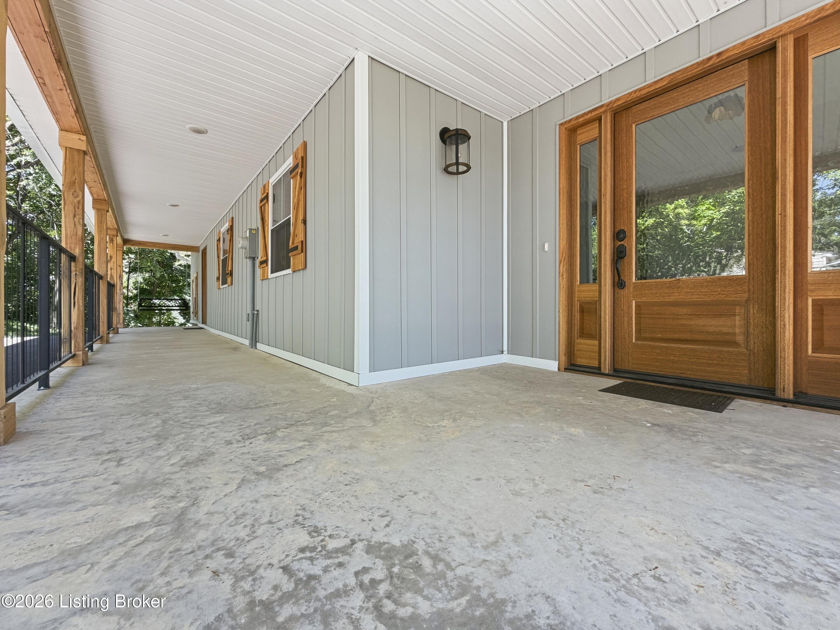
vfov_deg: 85.7
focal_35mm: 14
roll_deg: -0.3
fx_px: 340
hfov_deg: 102.1
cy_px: 315
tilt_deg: -1.6
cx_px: 420
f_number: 2.2
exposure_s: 1/122
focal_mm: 2.2
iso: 40
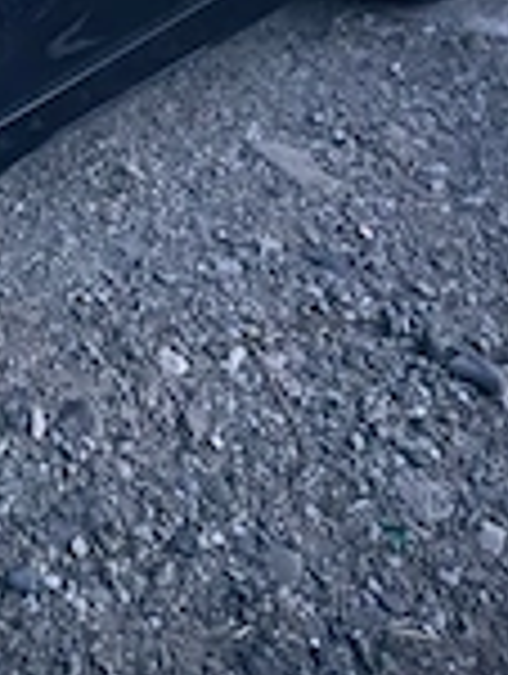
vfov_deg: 26.4
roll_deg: +0.9
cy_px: -162
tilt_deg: -14.2
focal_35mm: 64
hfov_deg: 21.9
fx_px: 1249
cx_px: -40
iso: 8000
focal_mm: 6.76
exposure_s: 1/2
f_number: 1.78
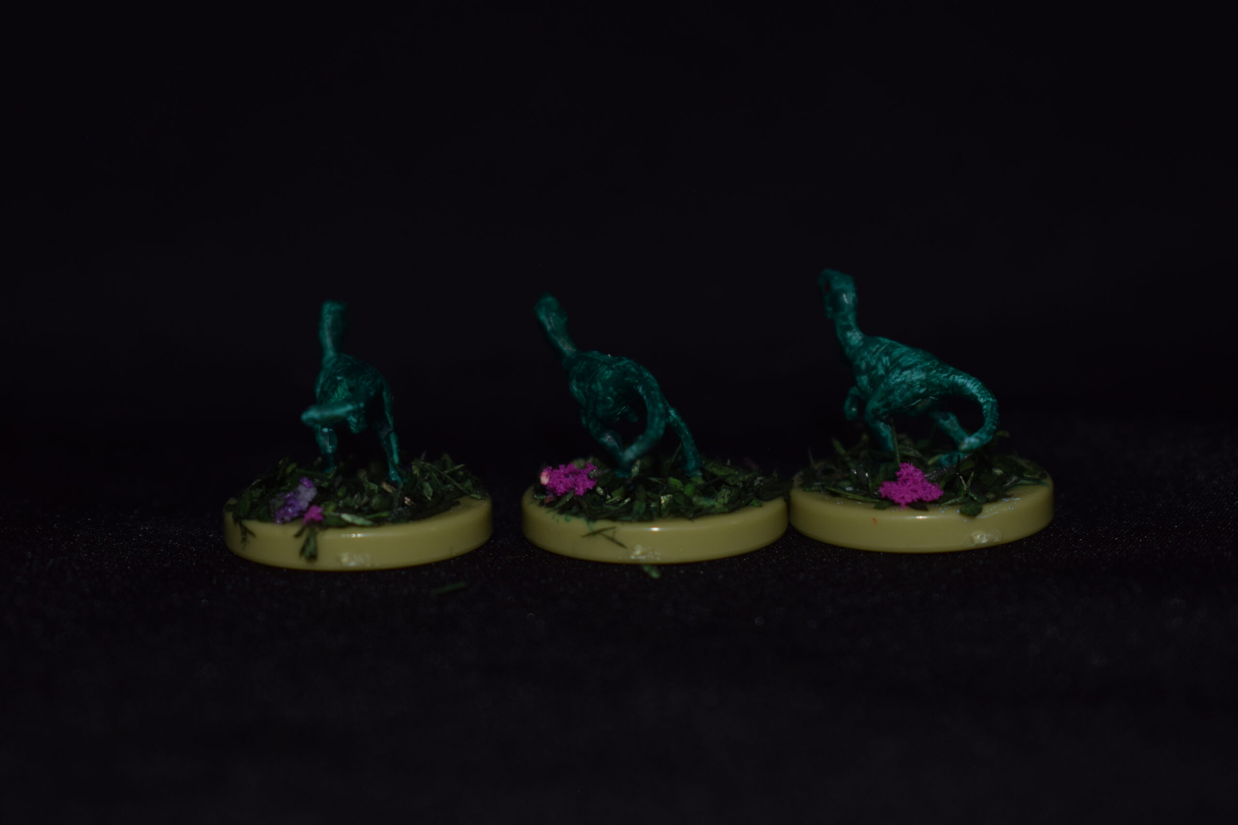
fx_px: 2837
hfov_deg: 24.6
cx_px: 619
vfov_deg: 16.6
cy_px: 412
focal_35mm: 82
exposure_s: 1/30
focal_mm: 55
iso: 200
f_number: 5.6
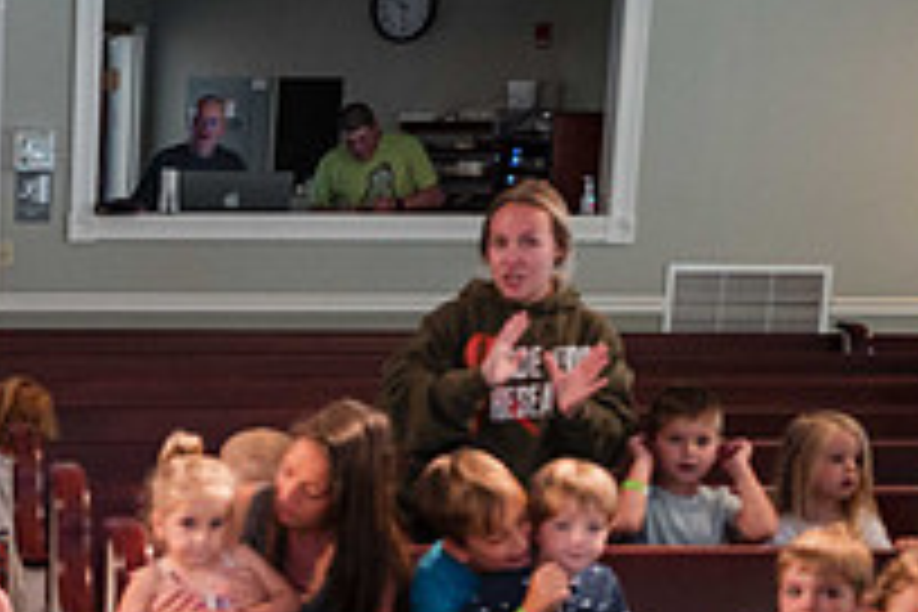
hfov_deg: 18.0
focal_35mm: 105
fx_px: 2677
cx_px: -328
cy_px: 783
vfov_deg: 12.6
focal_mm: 35
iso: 1800
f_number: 2.8
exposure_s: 1/125
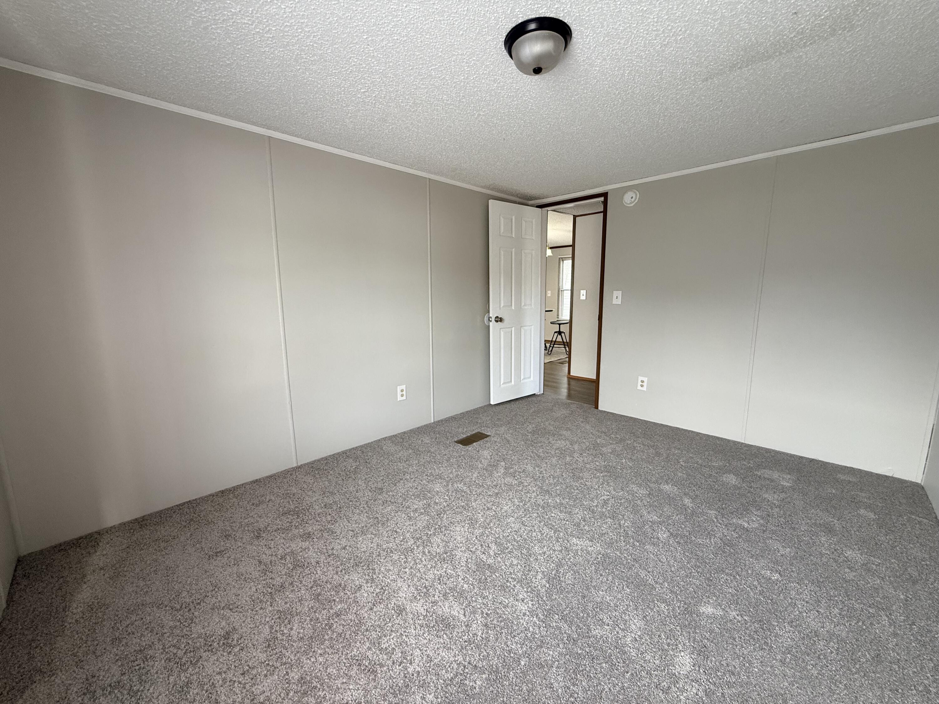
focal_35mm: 14
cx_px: 470
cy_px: 352
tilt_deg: -9.2
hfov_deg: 102.1
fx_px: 380
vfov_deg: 85.7
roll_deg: +0.5
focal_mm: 2.22
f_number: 2.2
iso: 160
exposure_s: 1/99
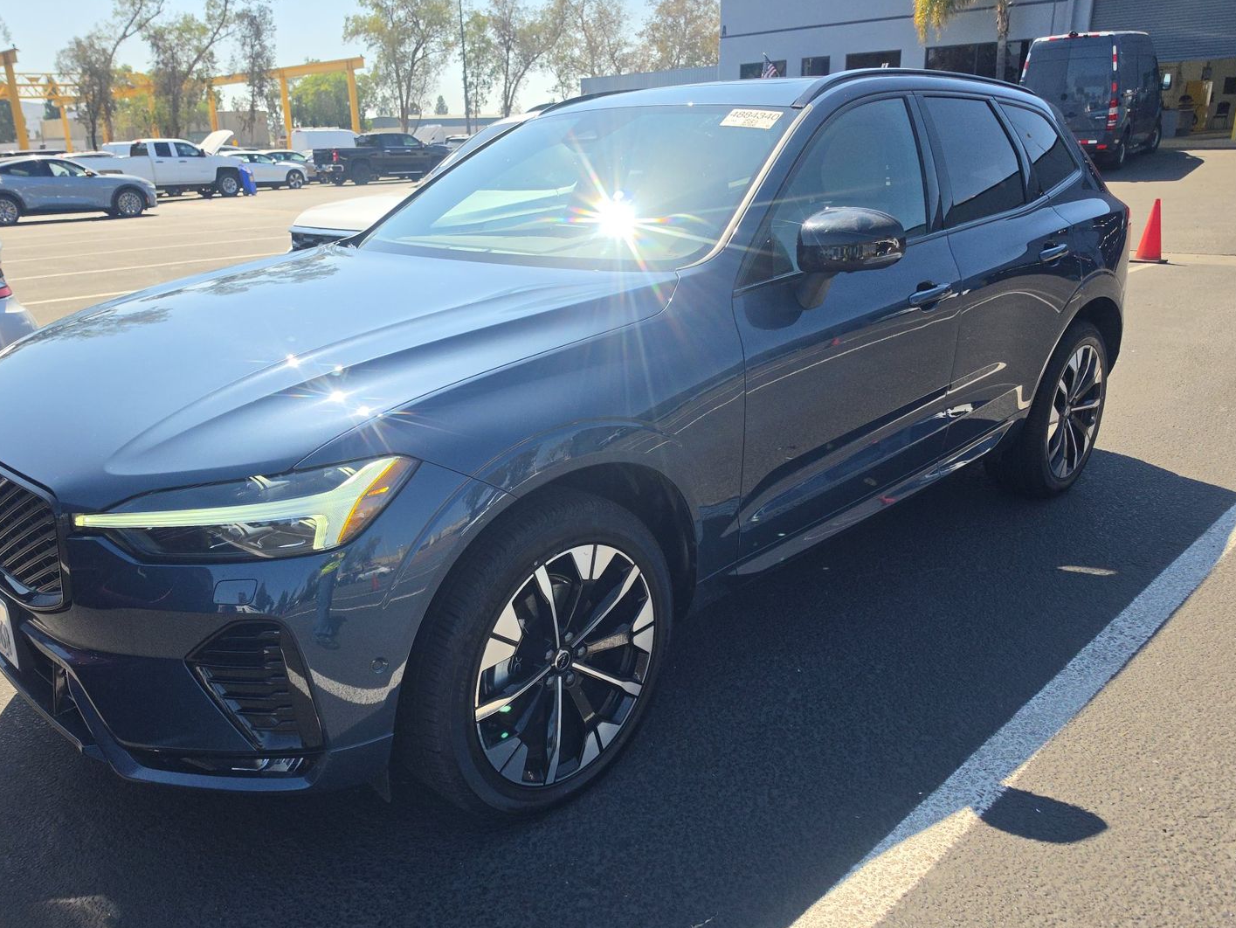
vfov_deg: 53.1
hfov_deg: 67.2
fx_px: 929
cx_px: 564
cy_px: 478
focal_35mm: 26
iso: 63
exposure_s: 1/5605
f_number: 1.4
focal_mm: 6.5
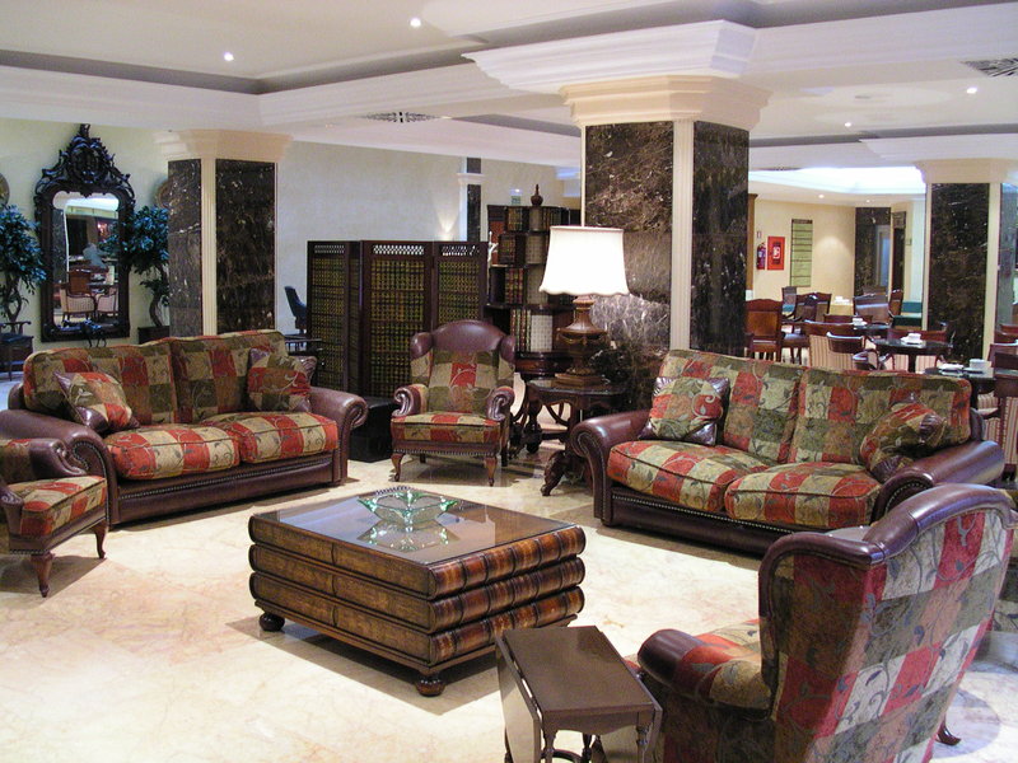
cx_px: 509
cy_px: 382
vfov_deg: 38.7
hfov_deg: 50.1
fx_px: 1088
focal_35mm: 37
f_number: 2.7
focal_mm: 5.6
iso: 394
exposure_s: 1/7.5
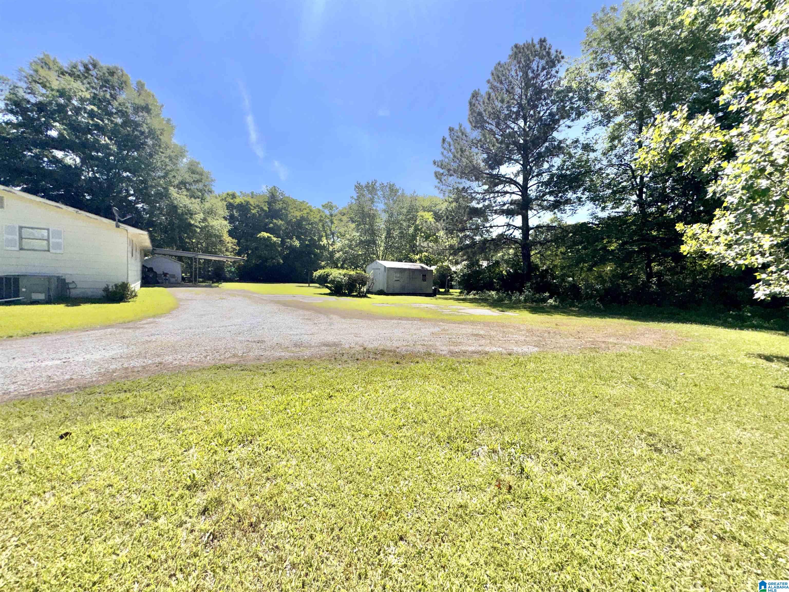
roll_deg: -2.2
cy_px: 296
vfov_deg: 85.7
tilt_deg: -3.1
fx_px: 319
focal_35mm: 14
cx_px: 394
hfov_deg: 102.1
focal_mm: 2.22
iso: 32
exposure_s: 1/3717
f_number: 2.2
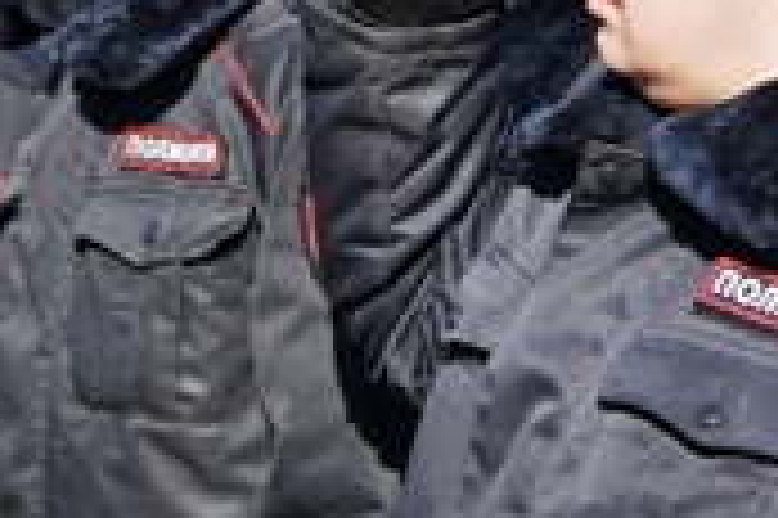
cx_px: 355
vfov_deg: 7.8
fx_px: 3785
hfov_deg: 11.7
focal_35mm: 175
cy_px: -56
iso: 400
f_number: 9
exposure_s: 1/500
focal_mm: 45
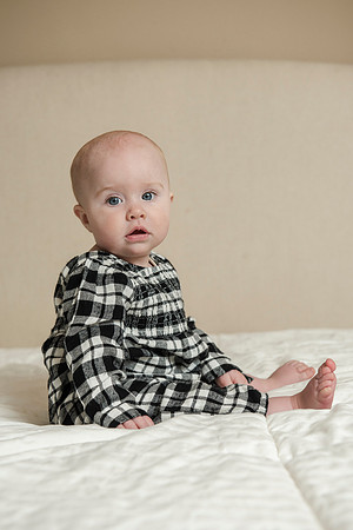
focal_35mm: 58
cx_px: 176
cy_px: 265
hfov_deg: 23.4
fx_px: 853
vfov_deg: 34.5
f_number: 5.6
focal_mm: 58
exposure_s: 1/200
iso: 400
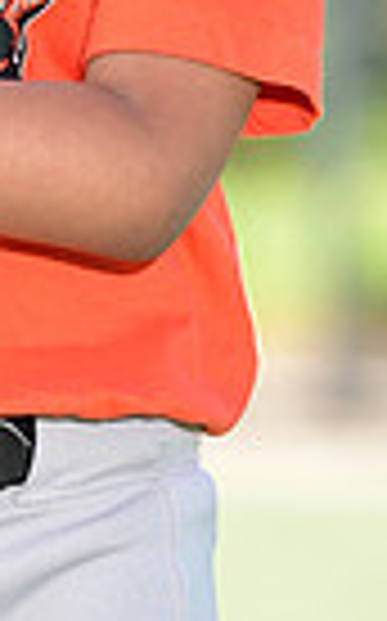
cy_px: -220
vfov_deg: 2.4
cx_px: -20
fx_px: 14543
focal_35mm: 860
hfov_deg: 1.5
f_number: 5
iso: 100
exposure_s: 1/200
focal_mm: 200
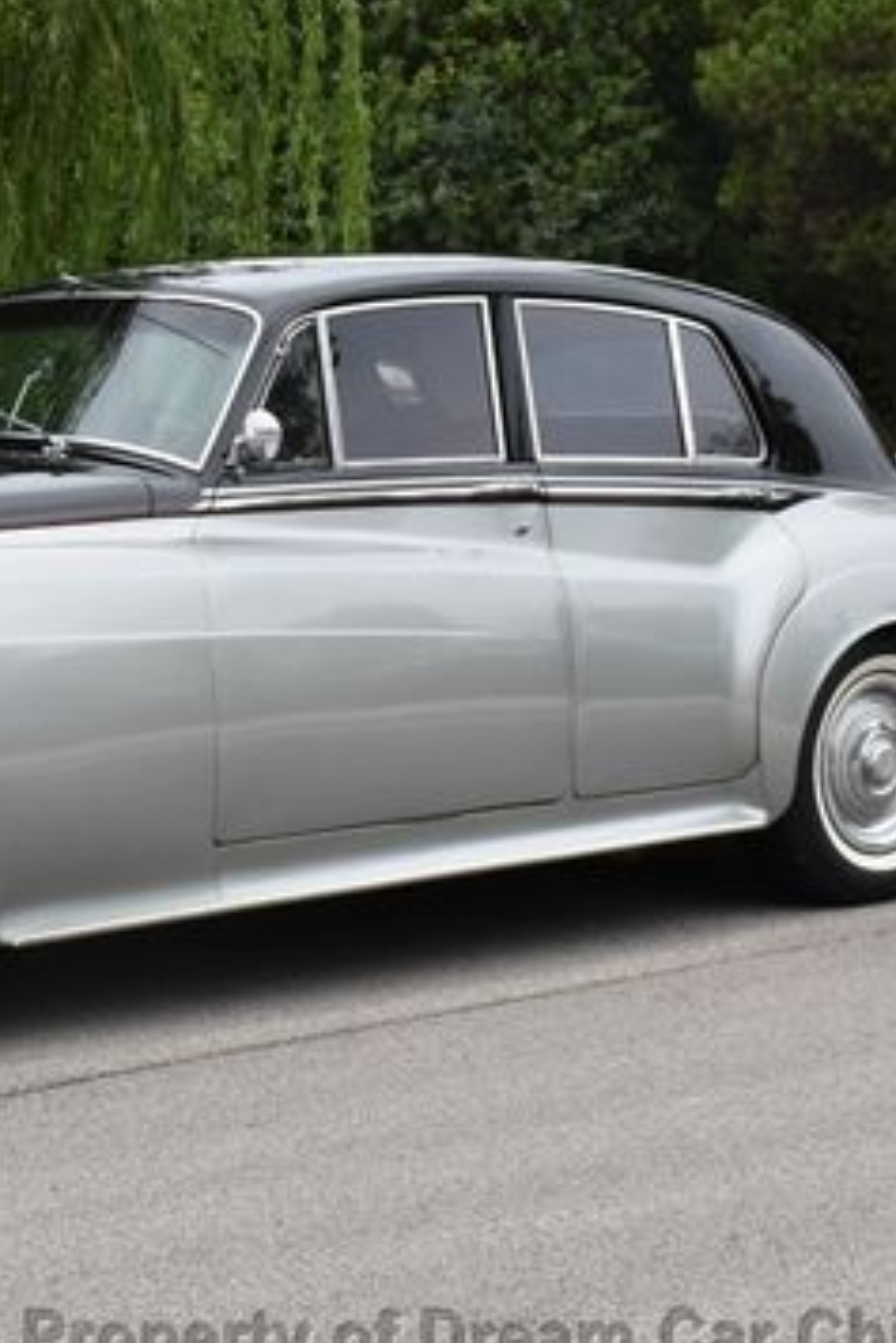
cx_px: 110
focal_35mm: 92
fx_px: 3431
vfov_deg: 22.1
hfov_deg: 14.7
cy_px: 602
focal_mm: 34
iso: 800
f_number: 8
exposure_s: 1/320
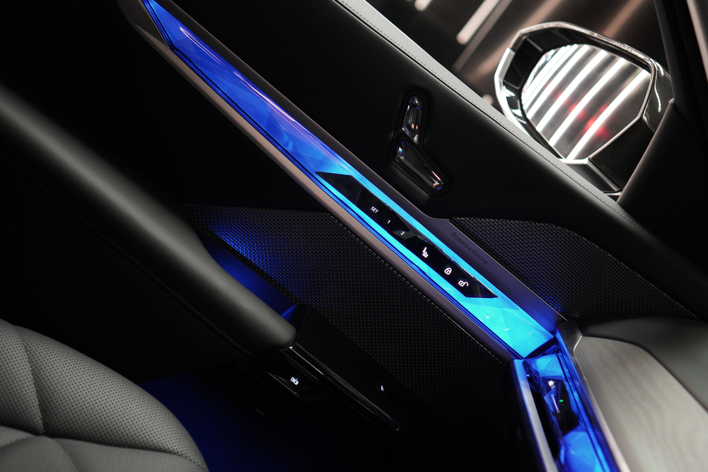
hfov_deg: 38.2
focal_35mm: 52
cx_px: 354
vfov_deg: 26.0
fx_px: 1023
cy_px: 236
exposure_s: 1/100
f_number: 2.8
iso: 2500
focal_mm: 35
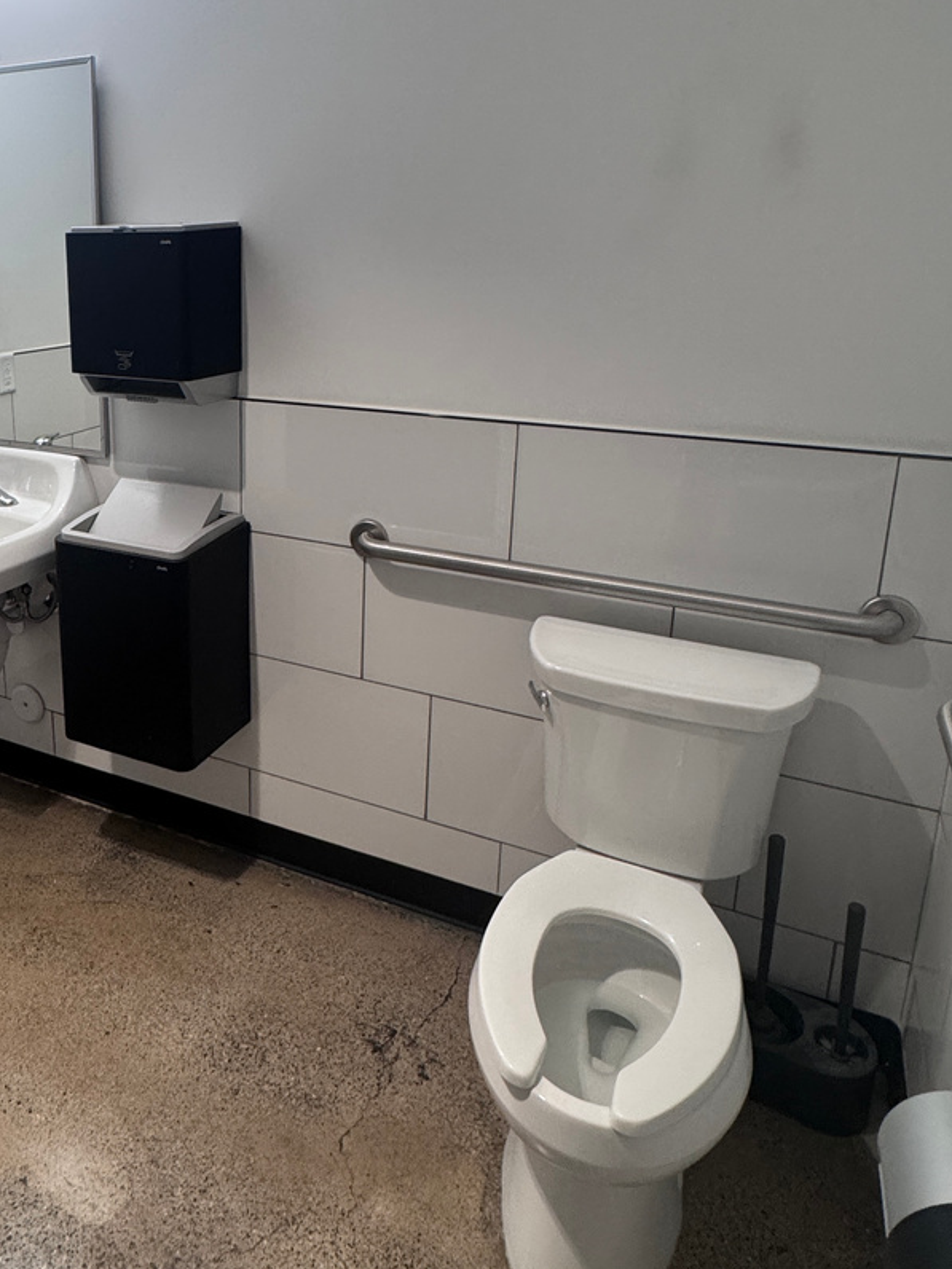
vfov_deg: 64.2
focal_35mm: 27
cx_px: 204
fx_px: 990
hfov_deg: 48.7
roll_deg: +0.9
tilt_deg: -12.4
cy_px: 459
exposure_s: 1/120
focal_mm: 2.22
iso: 250
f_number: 2.2
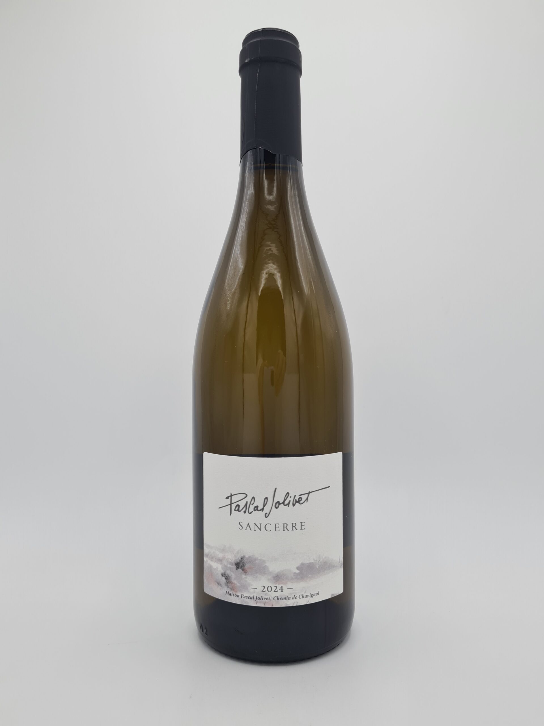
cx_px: 272
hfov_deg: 53.1
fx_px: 545
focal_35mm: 26
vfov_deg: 67.3
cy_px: 363
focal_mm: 5.4
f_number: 1.8
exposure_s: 1/188
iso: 50
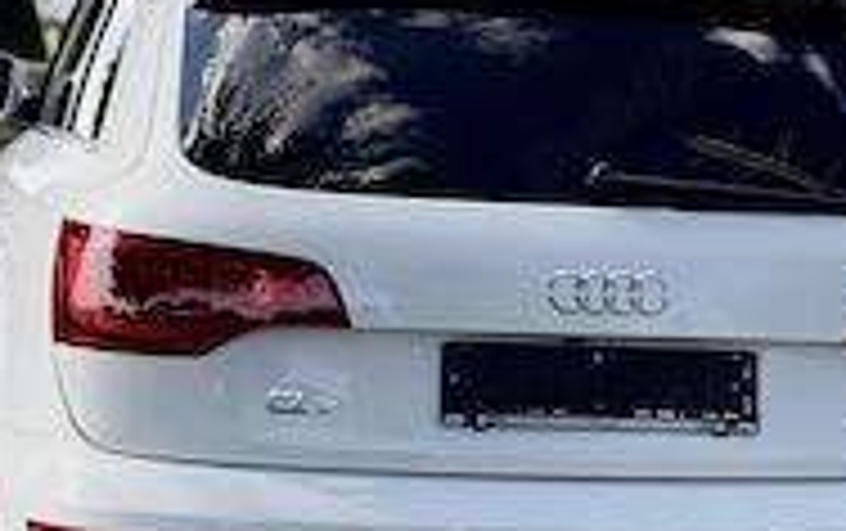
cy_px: 153
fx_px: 2493
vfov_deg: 12.1
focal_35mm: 108
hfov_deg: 19.2
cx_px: 508
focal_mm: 6.76
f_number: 1.78
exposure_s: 1/1133
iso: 100
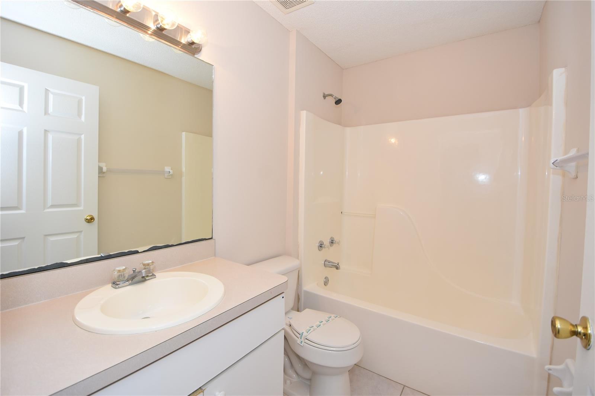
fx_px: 248
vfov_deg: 77.3
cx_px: 298
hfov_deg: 100.4
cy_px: 198
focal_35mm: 15
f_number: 4
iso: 360
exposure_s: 1/60
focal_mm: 10
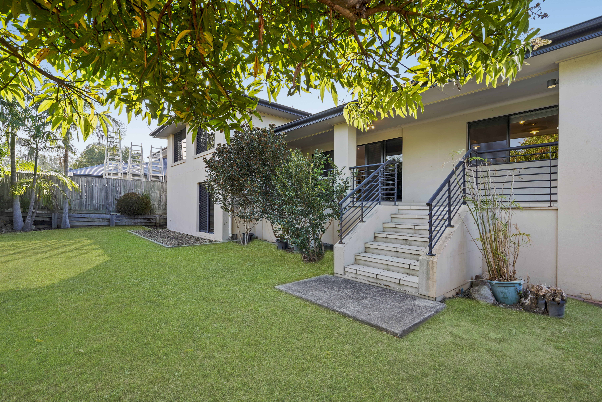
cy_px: 201
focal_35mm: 16
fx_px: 268
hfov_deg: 96.7
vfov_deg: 73.7
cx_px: 301
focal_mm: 16
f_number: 7.1
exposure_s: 1/30
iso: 100
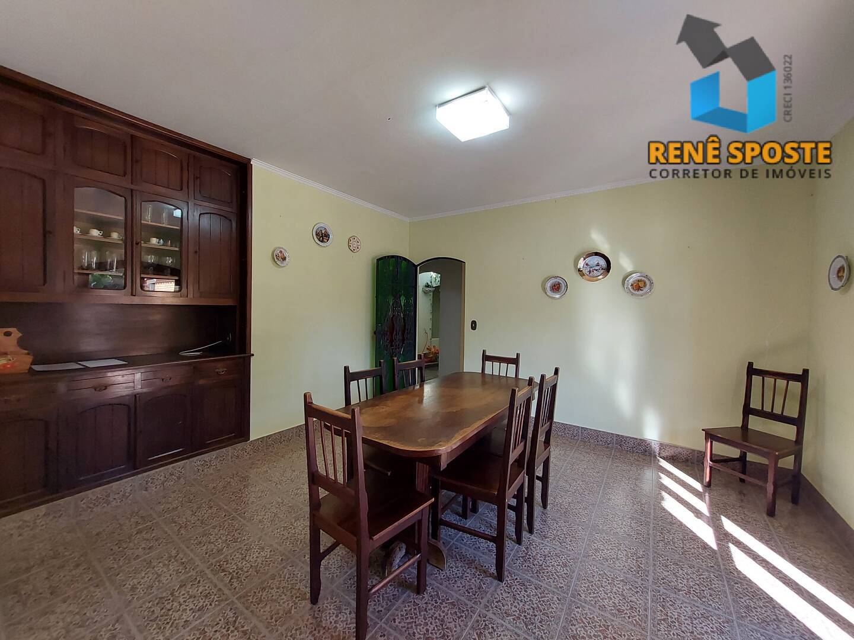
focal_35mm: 13
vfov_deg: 89.9
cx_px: 427
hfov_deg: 106.2
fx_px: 321
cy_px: 320
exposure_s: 1/50
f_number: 2.2
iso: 80
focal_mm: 1.74
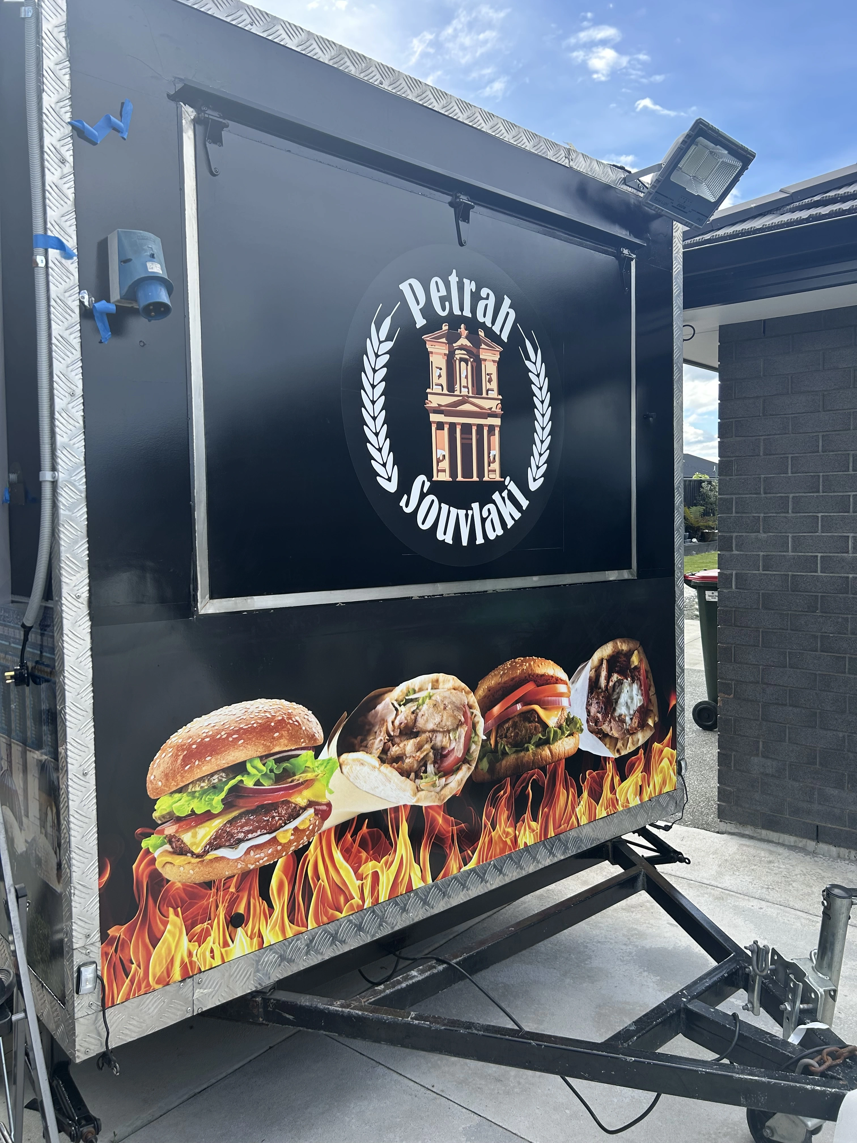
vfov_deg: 67.3
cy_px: 572
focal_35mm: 26
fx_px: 858
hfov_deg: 53.1
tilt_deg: -5.2
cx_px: 428
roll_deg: +1.2
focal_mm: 5.7
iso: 50
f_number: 1.5
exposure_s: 1/924
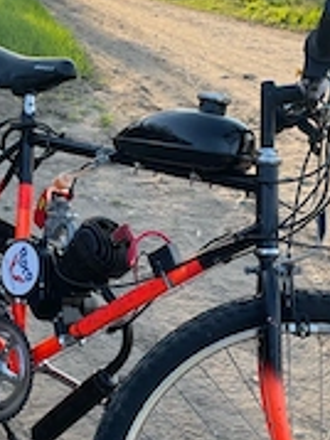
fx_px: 738
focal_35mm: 58
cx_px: 99
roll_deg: -4.4
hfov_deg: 25.0
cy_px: 251
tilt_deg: -20.8
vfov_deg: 33.2
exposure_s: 1/390
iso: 32
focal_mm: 4.2
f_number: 1.6
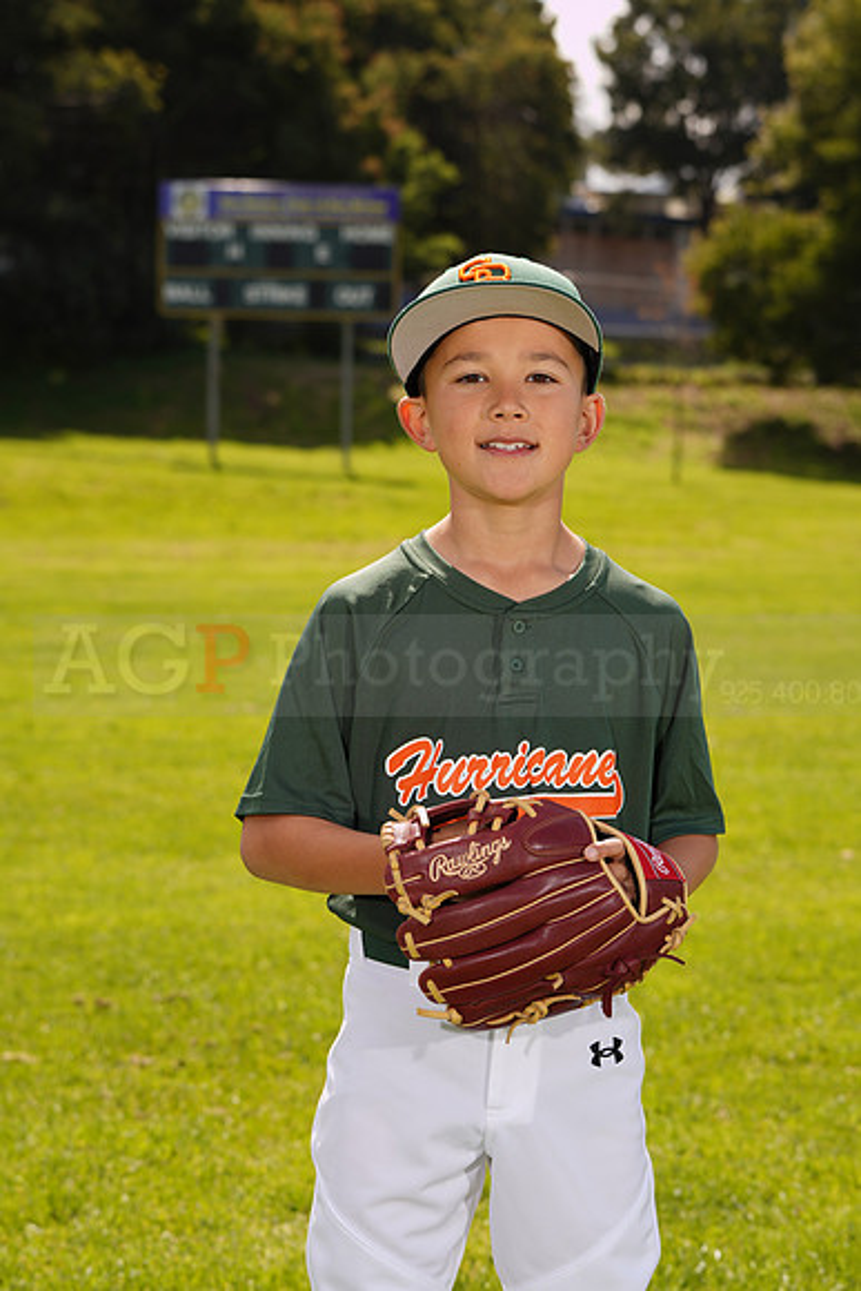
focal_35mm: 100
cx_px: 430
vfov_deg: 20.4
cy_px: 646
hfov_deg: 13.7
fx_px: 3585
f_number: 9
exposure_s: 1/160
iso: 80
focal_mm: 100
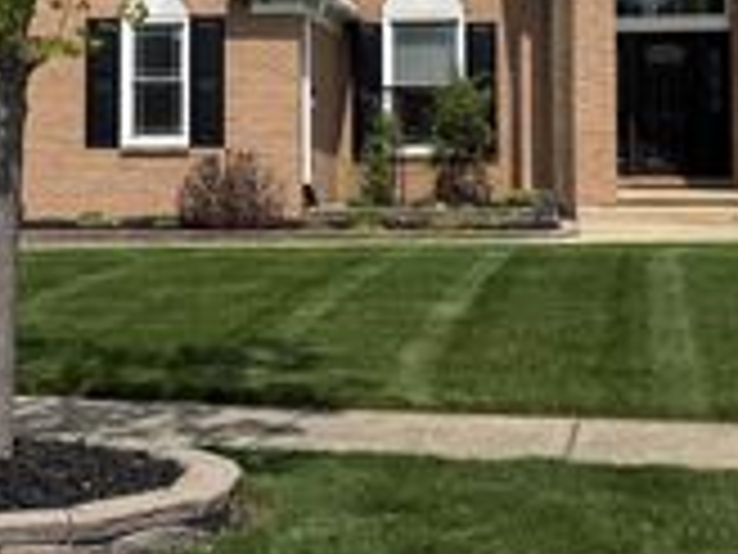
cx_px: 302
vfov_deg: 19.9
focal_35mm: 73
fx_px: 1556
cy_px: 92
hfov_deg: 26.6
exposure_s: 1/6711
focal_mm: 6.76
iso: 80
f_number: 1.78
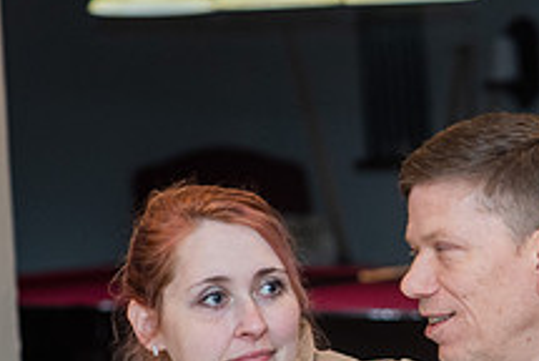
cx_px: 536
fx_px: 3433
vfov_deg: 6.0
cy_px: 430
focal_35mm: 229
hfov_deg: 8.9
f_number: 3.2
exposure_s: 1/160
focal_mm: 85
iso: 1250
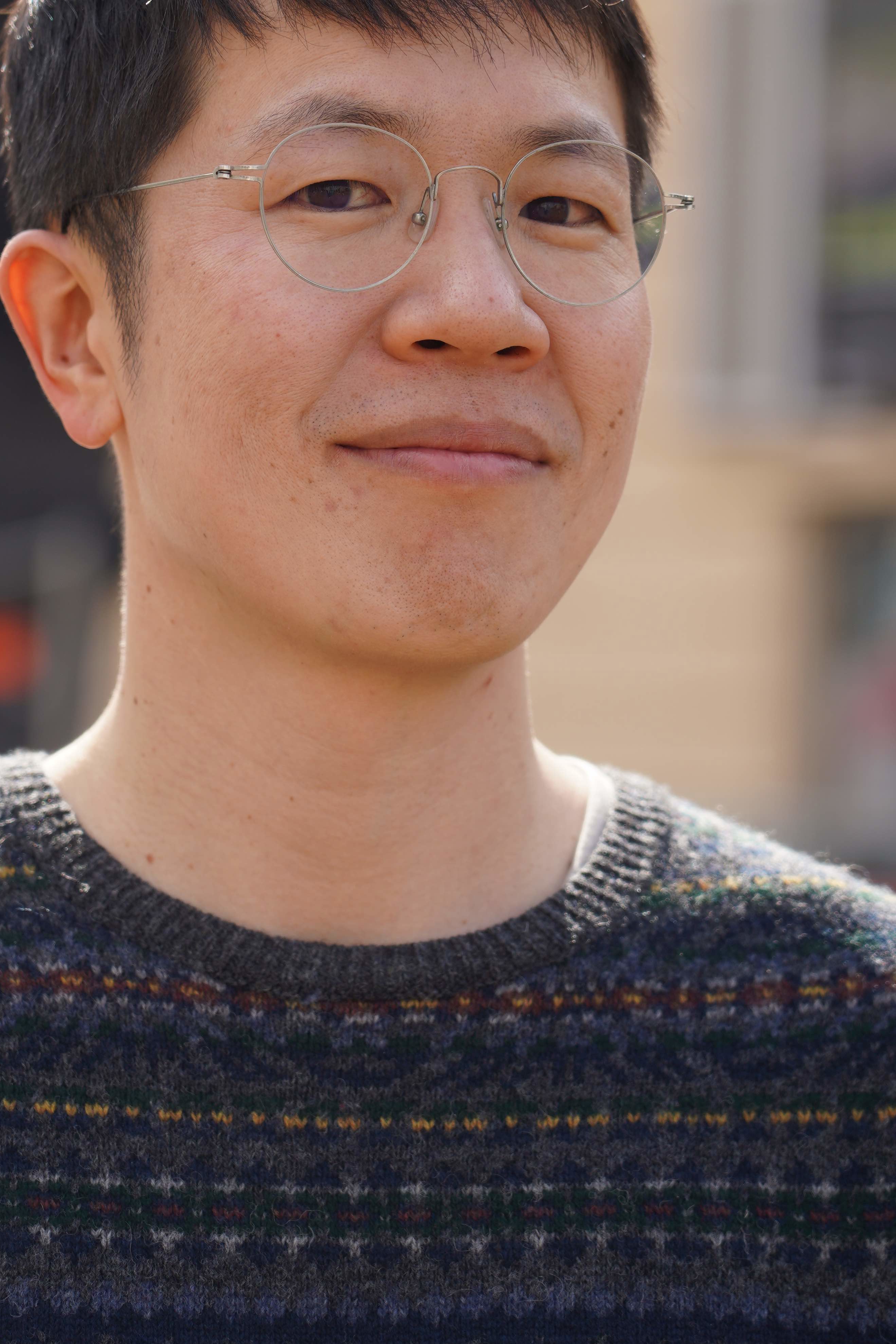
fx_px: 5934
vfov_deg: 12.9
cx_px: 358
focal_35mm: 159
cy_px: 502
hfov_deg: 8.6
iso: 100
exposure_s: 1/500
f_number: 4
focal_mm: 105
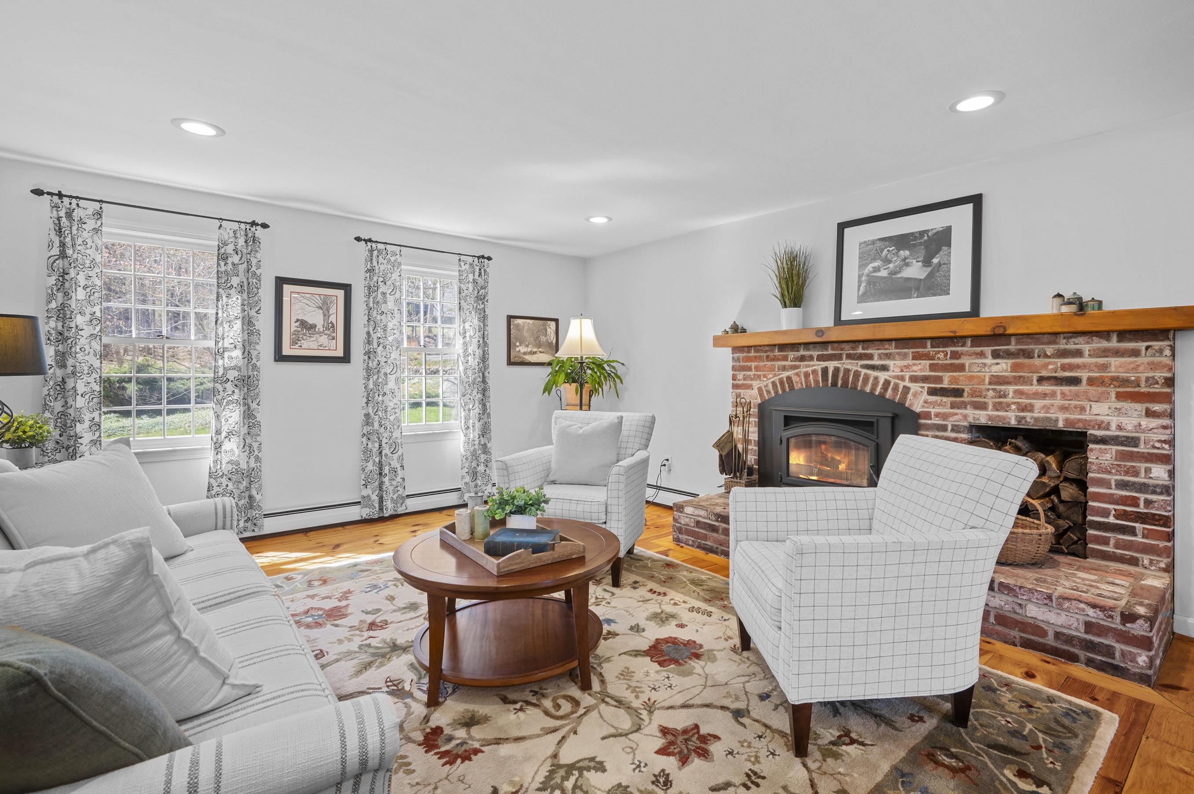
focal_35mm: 18
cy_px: 383
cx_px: 624
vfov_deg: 68.6
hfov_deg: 91.4
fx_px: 582
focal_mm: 15.5
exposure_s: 1/1.25
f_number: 7.1
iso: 250
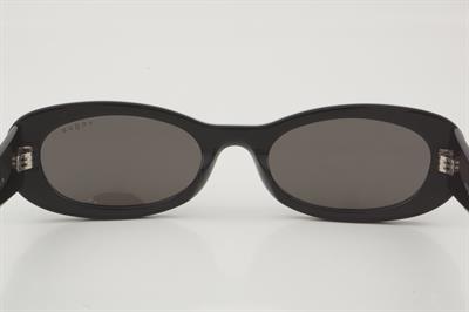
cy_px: 156
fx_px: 1074
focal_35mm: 82
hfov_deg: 24.6
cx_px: 234
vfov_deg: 16.5
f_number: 32
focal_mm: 55
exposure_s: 1/3
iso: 100
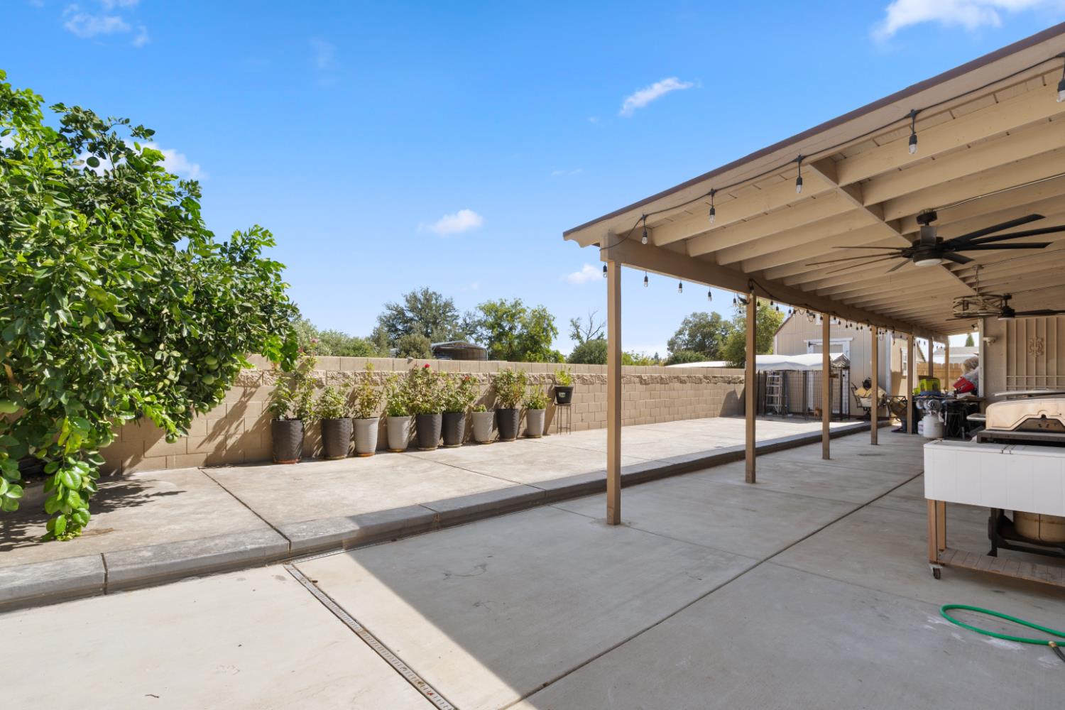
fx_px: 488
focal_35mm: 16
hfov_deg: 95.0
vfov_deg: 72.1
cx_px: 532
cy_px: 355
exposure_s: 1/60
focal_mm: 11
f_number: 7.1
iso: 100
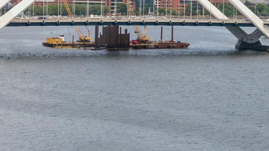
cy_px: -2
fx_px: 1220
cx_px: 318
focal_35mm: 171
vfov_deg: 7.1
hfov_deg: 12.3
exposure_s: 1/800
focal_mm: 35
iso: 200
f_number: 8
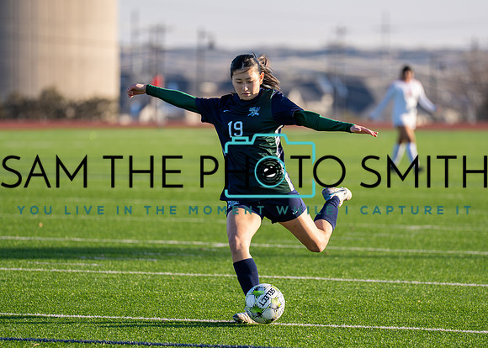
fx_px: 4072
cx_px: 266
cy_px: 189
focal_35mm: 294
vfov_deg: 4.9
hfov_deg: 6.9
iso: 200
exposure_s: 1/2000
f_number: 2.8
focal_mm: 200
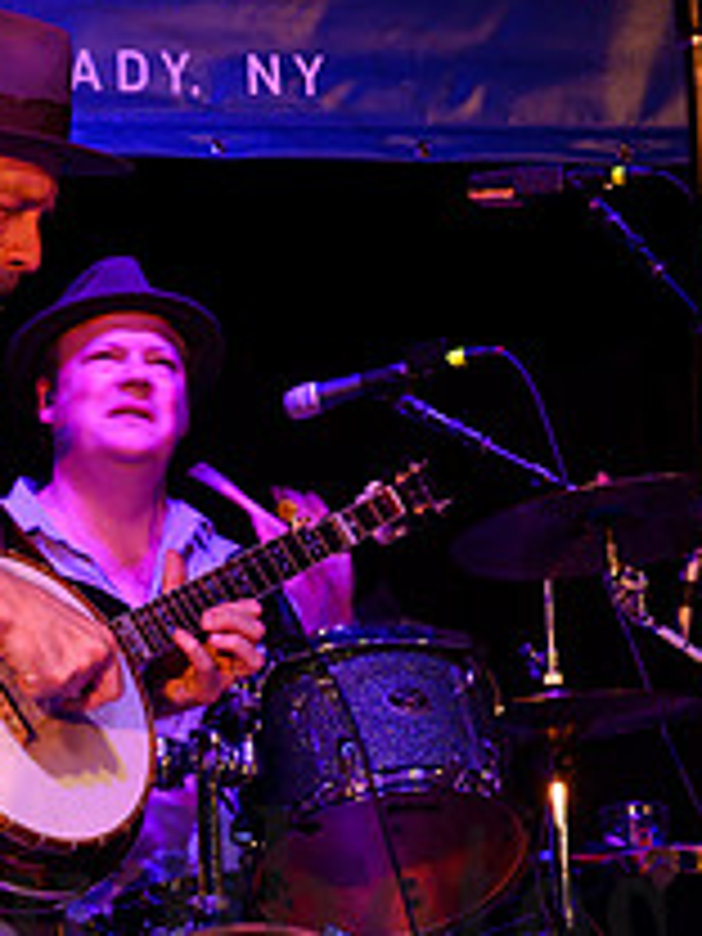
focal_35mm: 233
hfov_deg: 6.4
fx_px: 6300
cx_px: 65
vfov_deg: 8.4
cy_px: 954
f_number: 13
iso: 1600
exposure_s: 1/30
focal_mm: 112
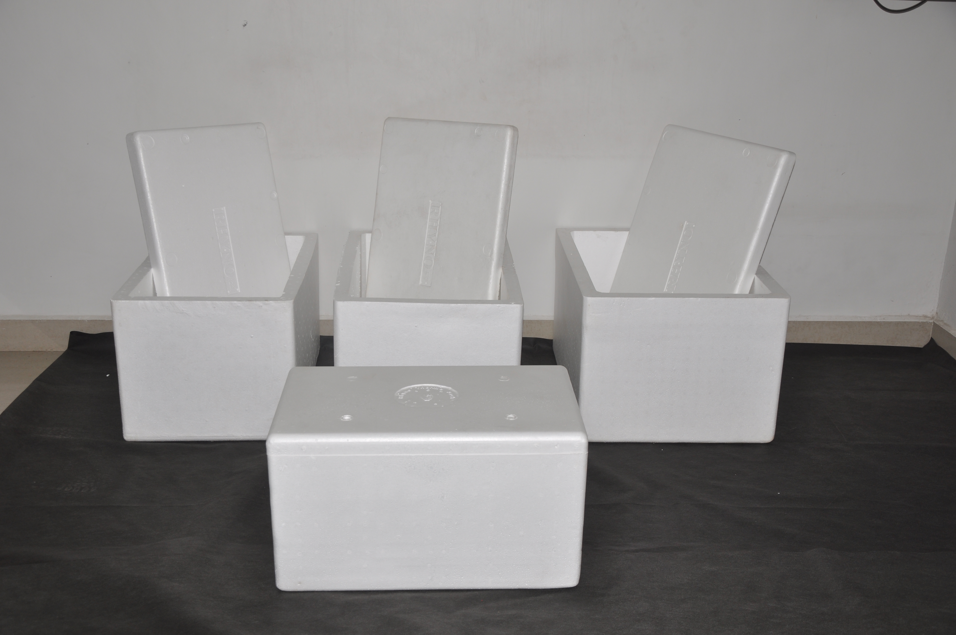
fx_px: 1194
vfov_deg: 29.8
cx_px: 478
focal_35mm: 45
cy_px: 318
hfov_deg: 43.7
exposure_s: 1/125
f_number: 5.6
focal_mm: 30
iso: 200
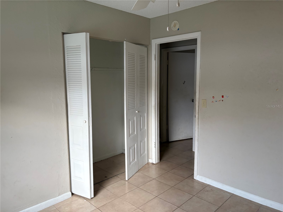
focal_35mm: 26
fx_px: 213
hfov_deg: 67.3
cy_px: 106
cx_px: 142
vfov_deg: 53.1
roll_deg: +0.5
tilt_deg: -6.0
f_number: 1.6
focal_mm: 5.96
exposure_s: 1/60
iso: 160
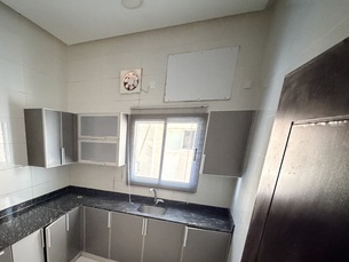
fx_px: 212
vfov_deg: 60.2
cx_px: 102
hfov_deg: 75.1
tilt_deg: -15.9
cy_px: 195
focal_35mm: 21
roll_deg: -0.4
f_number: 2.2
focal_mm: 2.22
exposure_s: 1/50
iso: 1250
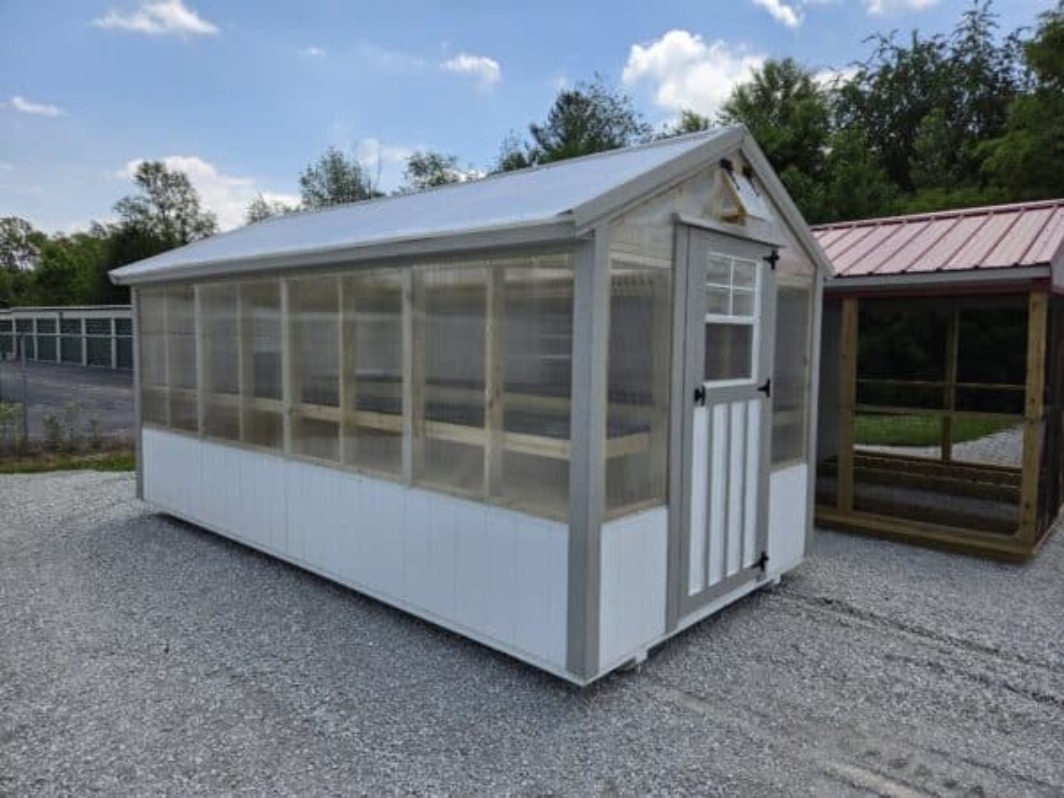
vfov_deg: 58.9
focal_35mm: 23
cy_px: 399
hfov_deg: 73.9
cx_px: 532
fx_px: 707
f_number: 1.8
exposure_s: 1/4579
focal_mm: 5.4
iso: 80
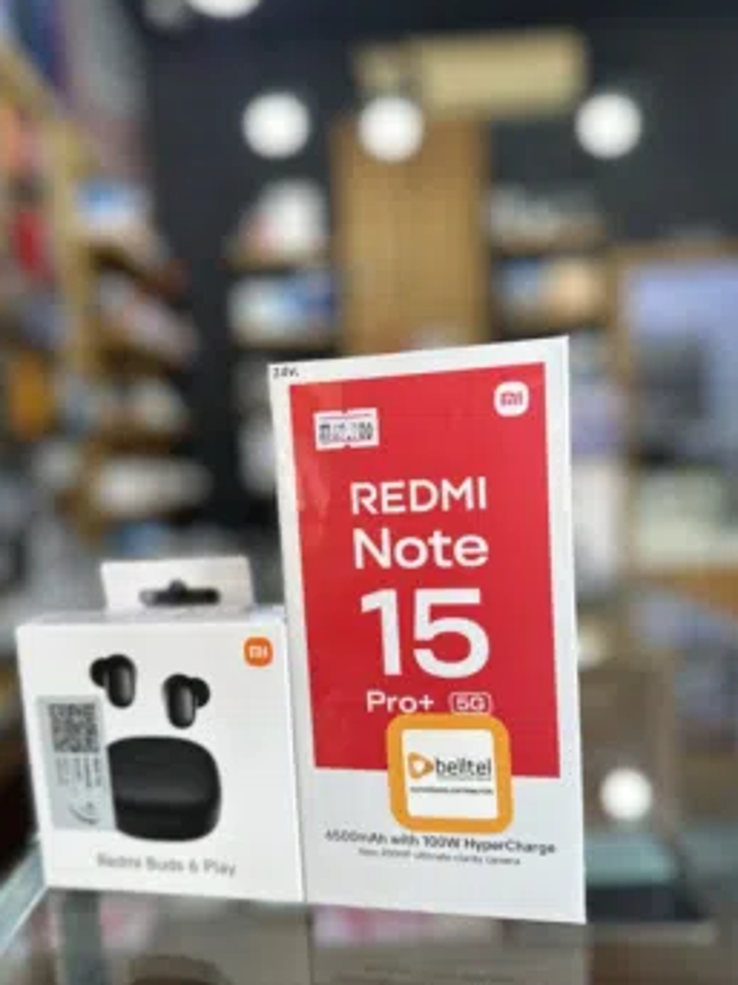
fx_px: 796
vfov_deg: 63.4
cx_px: 347
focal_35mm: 28
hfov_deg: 49.7
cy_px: 534
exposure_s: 1/121
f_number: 1.78
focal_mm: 6.86
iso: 64
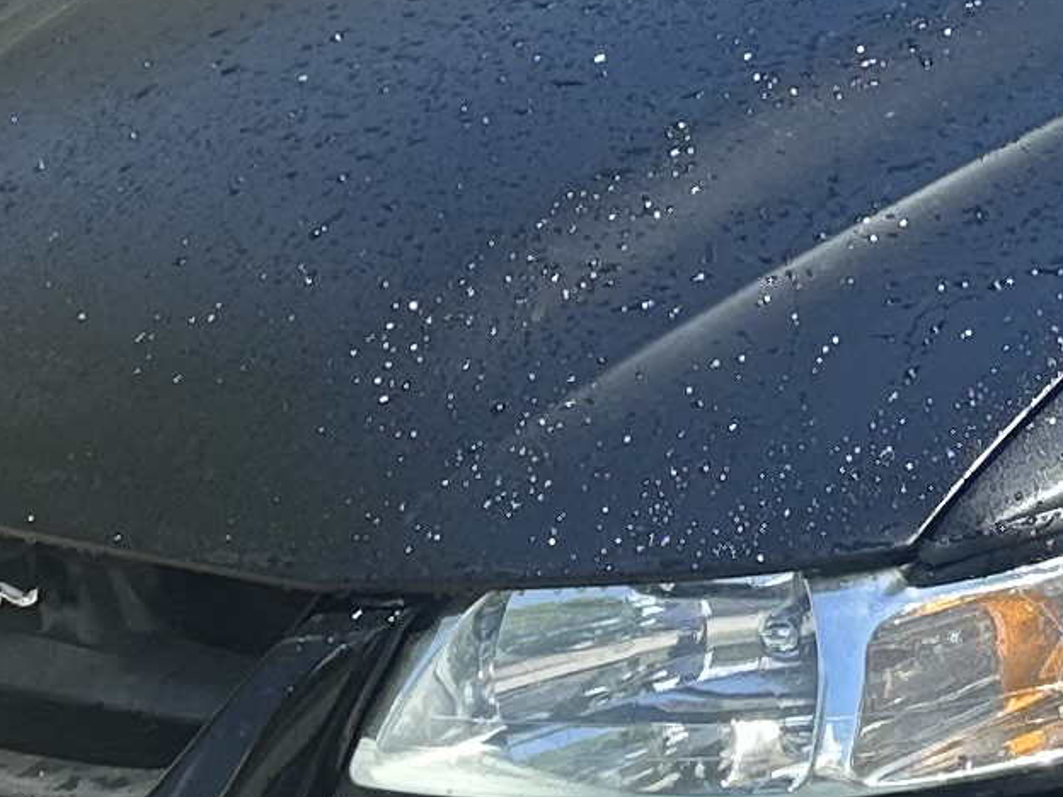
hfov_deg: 11.9
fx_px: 4760
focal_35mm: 155
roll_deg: +2.4
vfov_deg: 9.5
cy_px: 44
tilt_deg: -12.1
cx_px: 1794
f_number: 1.78
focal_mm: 6.86
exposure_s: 1/1949
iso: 80
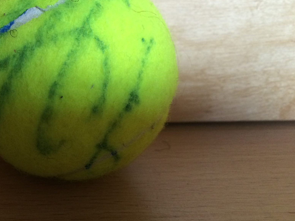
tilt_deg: -15.4
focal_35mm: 48
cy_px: 82
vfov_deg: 30.1
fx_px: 409
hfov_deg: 38.1
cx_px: 57
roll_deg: +1.3
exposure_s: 1/30
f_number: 2.2
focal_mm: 4.15
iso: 125
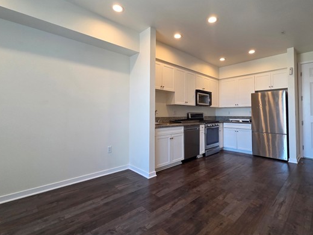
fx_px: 145
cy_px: 108
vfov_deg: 78.0
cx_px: 175
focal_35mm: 16
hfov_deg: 94.1
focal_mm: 2.2
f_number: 2.2
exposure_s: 1/120
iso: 200
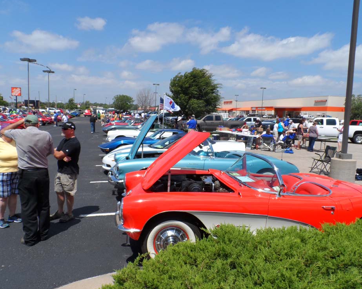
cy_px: 147
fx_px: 278
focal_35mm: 26
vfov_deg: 54.9
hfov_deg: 66.0
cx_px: 188
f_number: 4.5
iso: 80
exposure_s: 1/750
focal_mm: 4
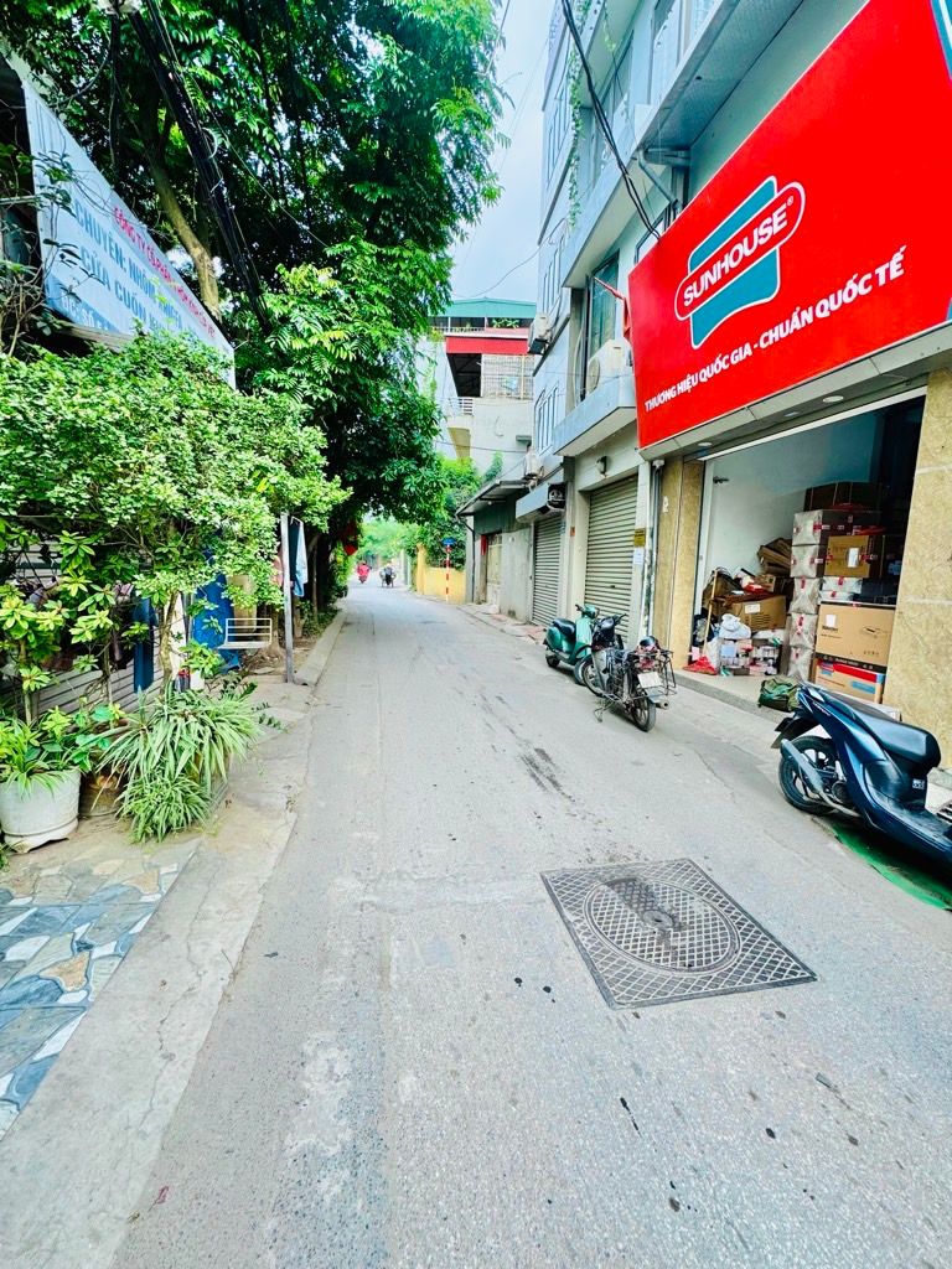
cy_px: 634
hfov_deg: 85.7
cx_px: 476
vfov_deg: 102.1
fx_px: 513
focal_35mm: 14
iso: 40
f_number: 2.2
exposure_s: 1/210
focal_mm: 2.22
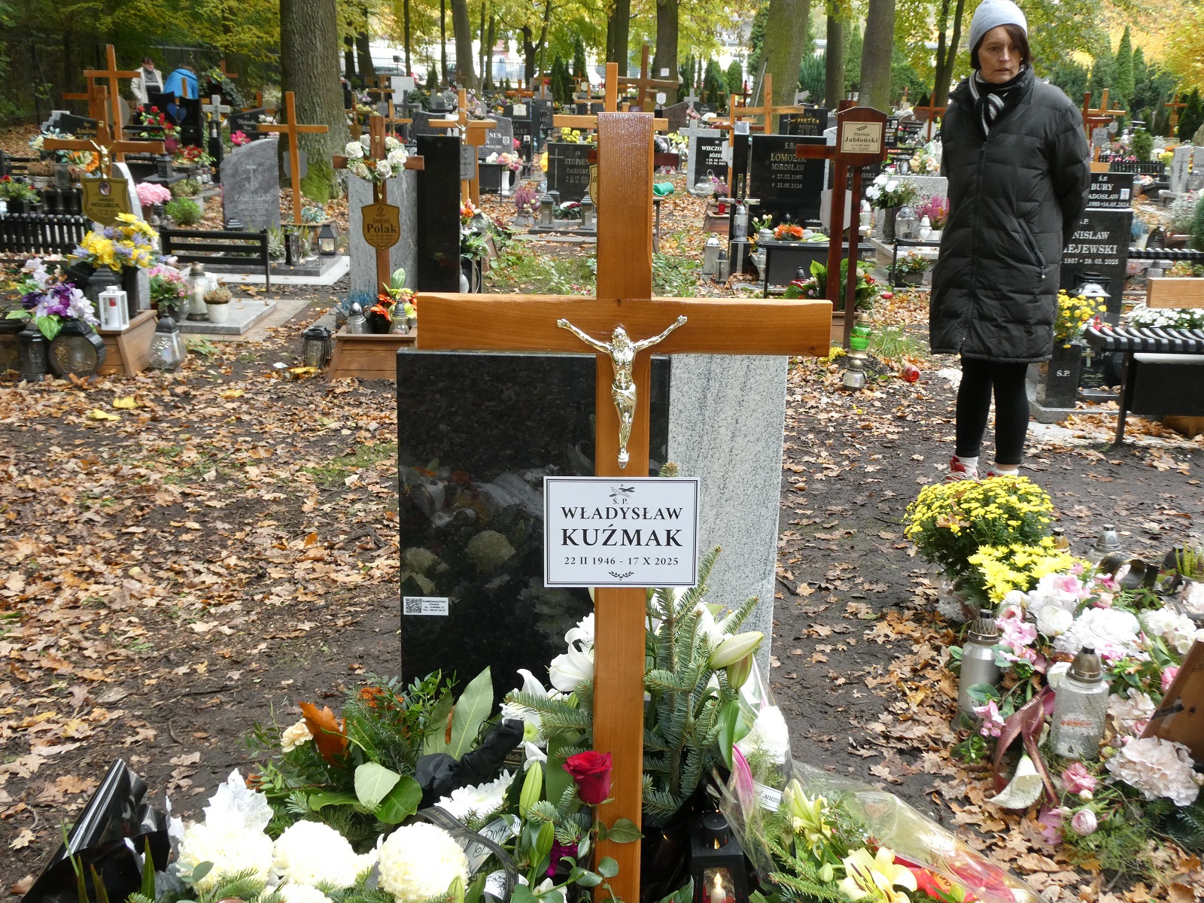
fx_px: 1287
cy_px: 452
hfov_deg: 50.1
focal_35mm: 37
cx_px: 602
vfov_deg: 38.7
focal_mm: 6.7
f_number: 3.7
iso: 250
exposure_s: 1/60
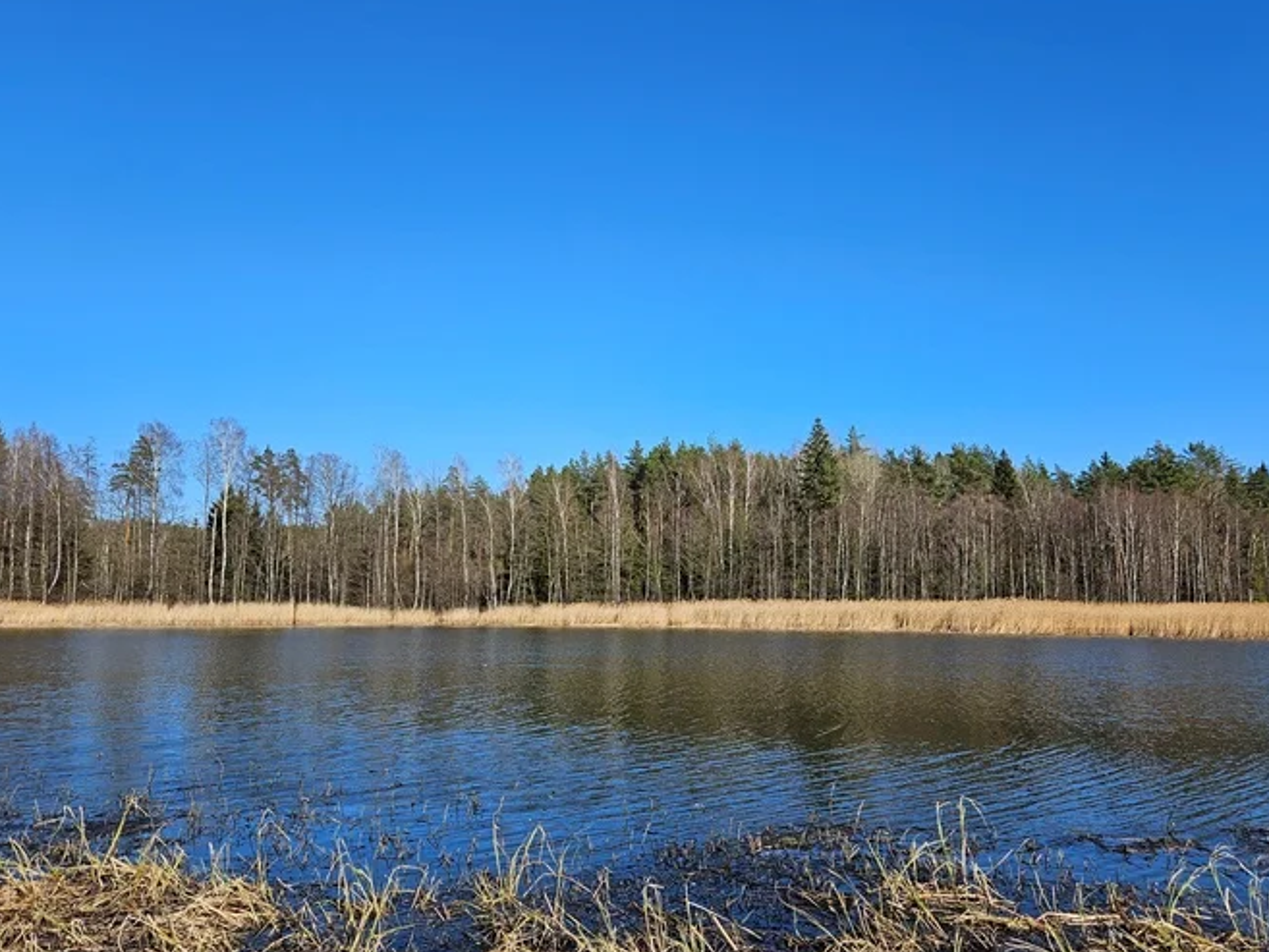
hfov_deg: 63.4
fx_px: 1027
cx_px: 643
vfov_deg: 49.8
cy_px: 475
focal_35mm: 28
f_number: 1.8
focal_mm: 5.4
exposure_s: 1/1799
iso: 25
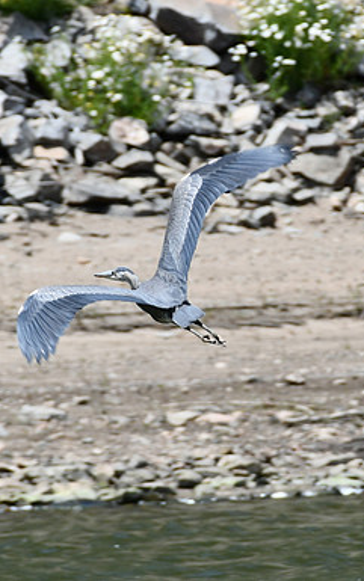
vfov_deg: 1.8
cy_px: 290
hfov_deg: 1.1
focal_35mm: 1152
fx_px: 18264
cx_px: 148
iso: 180
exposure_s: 1/500
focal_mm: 500
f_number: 8
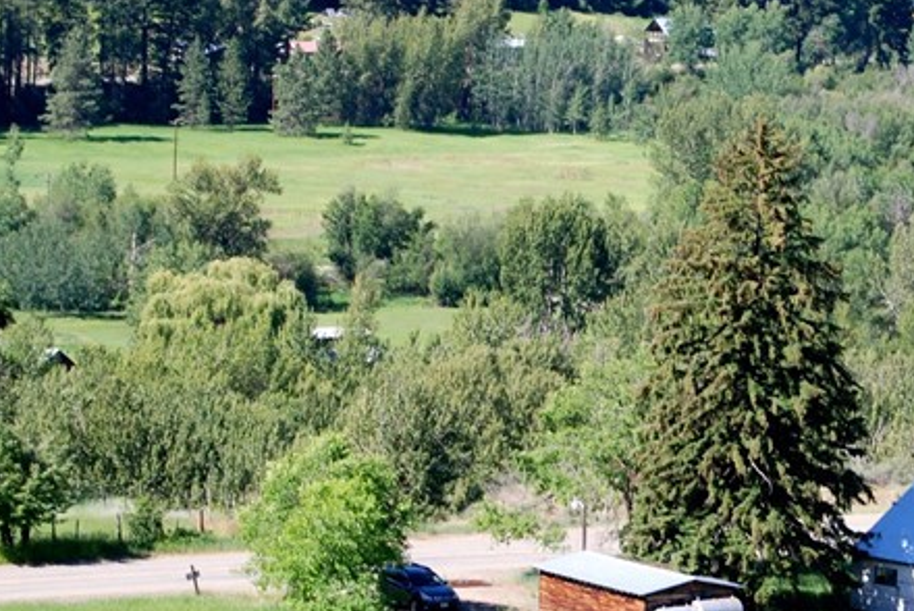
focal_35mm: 203
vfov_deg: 6.8
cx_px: 846
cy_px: 432
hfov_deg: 10.1
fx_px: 5163
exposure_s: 1/160
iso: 100
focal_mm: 55
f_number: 6.3
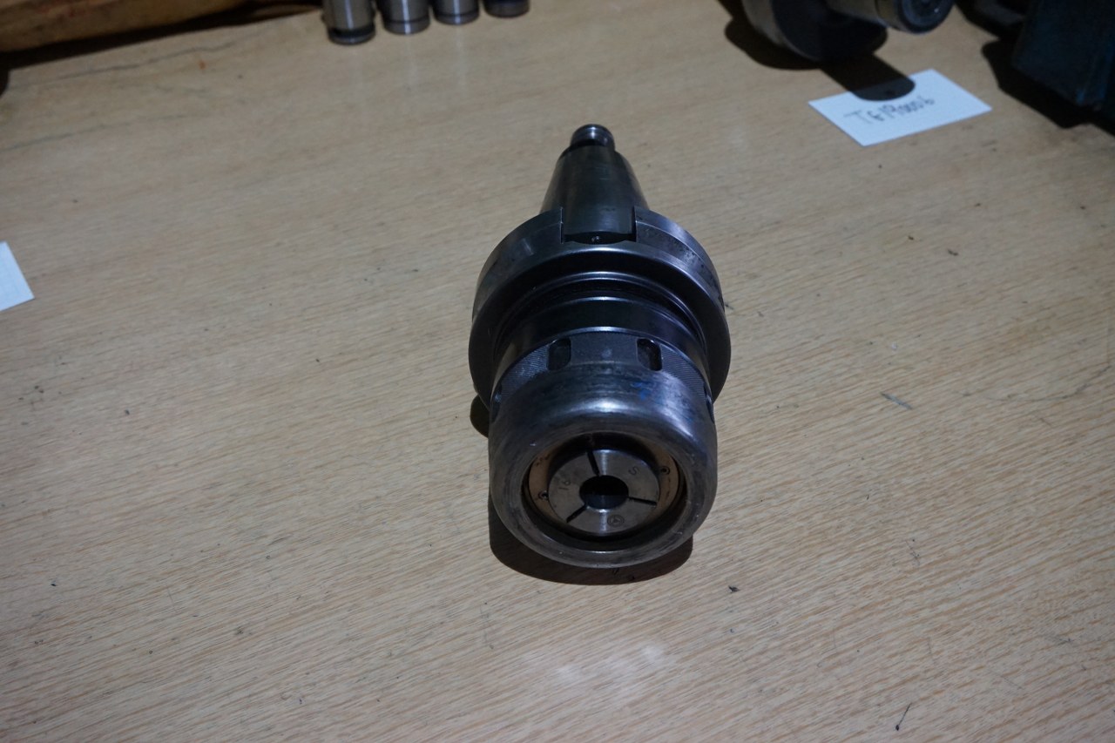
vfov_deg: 36.9
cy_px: 372
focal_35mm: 36
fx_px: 1115
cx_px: 558
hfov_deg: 53.1
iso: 2000
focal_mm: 24
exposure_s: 1/60
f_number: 5.6
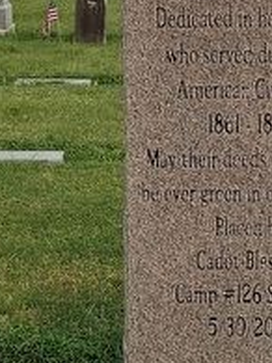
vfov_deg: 16.5
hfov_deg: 12.4
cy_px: 149
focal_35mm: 119
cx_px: 240
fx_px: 1248
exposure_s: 1/822
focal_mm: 4.27
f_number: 1.8
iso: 100
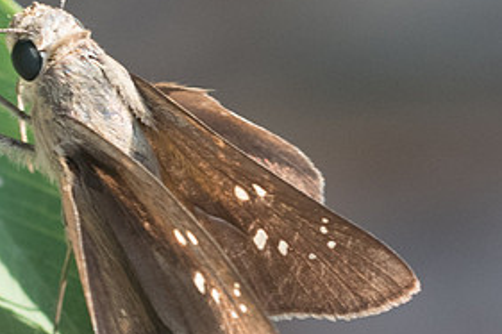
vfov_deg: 1.3
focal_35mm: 1021
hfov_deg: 2.0
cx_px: 248
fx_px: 14228
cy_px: 223
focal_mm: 150
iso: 500
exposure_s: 1/320
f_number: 7.1
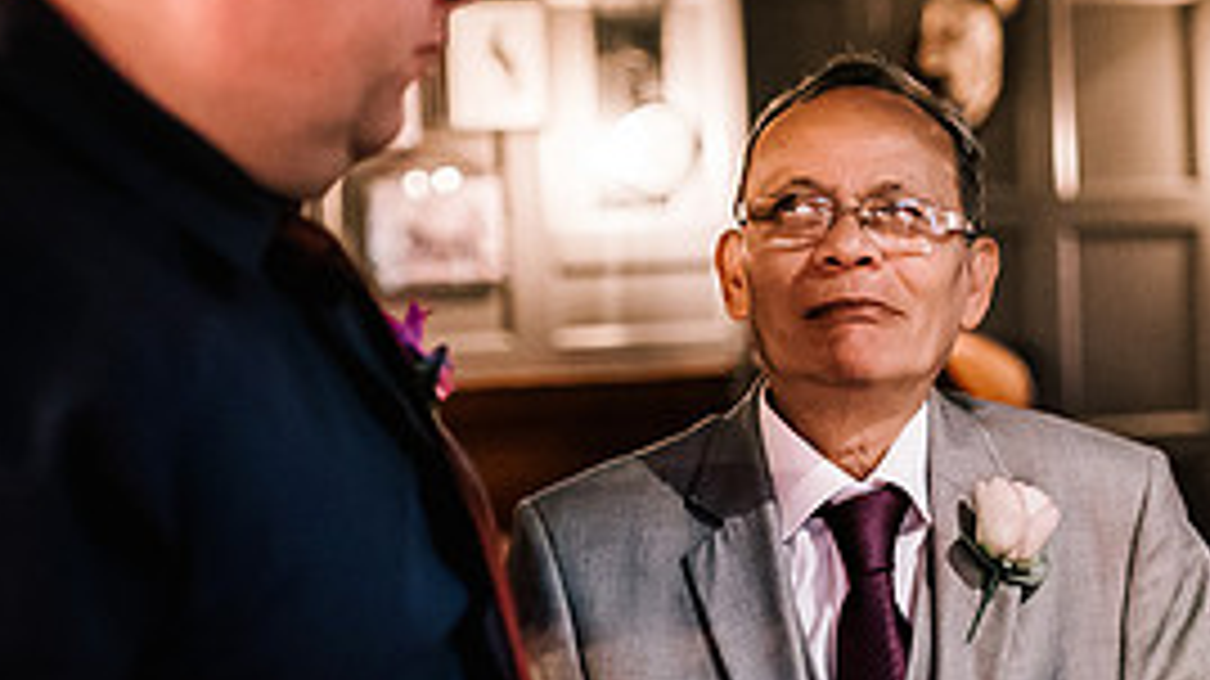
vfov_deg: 15.3
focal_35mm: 79
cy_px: 335
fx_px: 2533
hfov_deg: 26.6
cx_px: 873
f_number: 1.4
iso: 4000
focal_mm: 35
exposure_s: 1/500
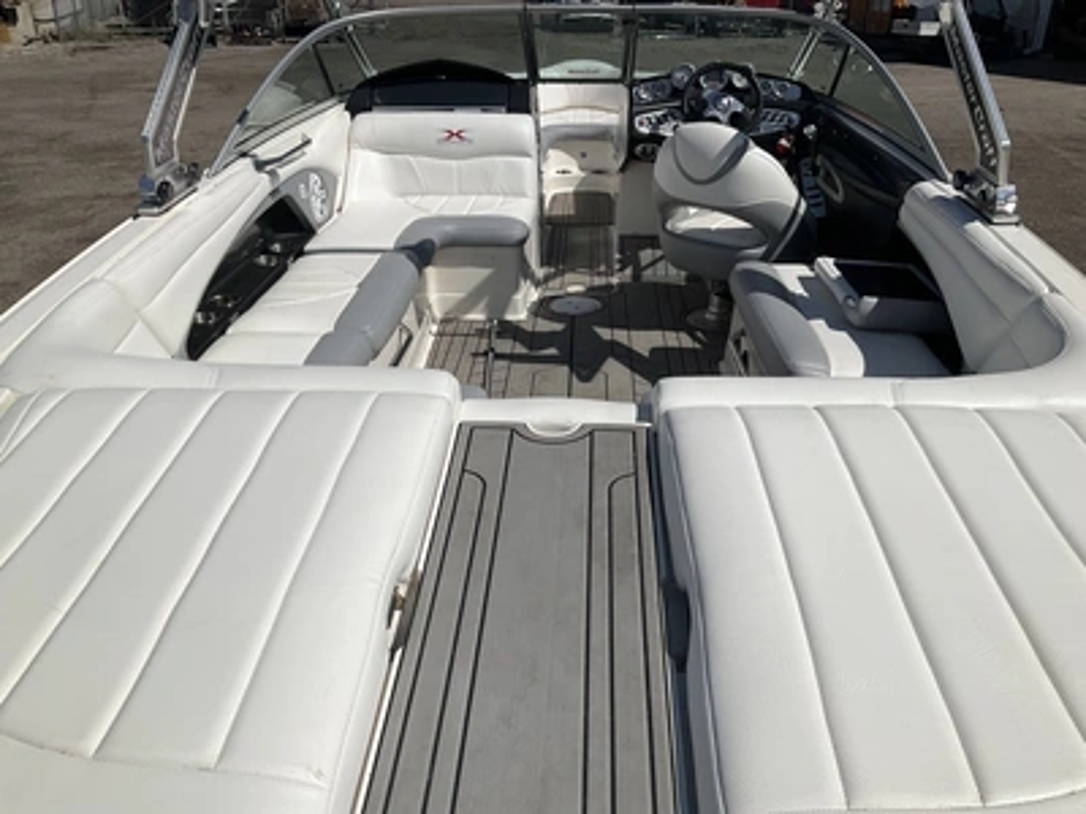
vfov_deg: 48.2
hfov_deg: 61.7
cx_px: 543
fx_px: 910
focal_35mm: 29
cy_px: 407
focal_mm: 3
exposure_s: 1/7407
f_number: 1.8
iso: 25
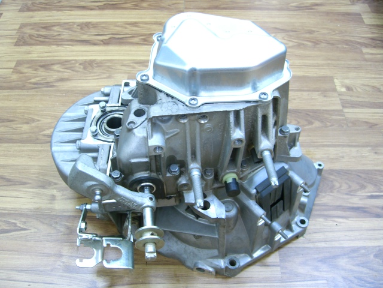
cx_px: 192
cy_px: 144
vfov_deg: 37.7
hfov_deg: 49.0
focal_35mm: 38
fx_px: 420
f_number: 2.8
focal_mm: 7.9
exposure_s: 1/8
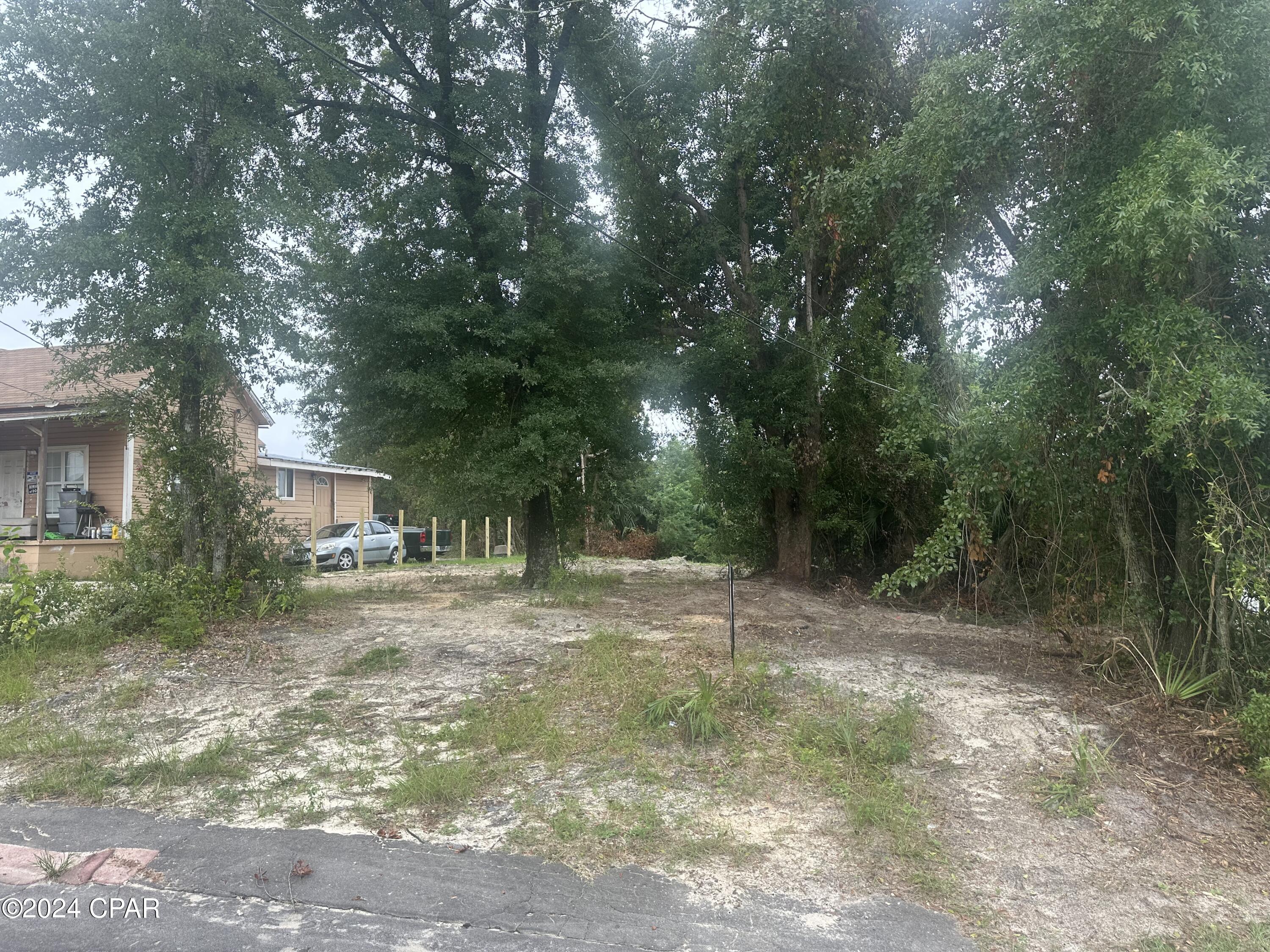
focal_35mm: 24
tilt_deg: +4.9
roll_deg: +0.2
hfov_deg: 71.6
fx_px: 881
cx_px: 635
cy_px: 476
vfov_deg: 56.8
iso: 80
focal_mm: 6.86
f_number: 1.78
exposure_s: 1/850
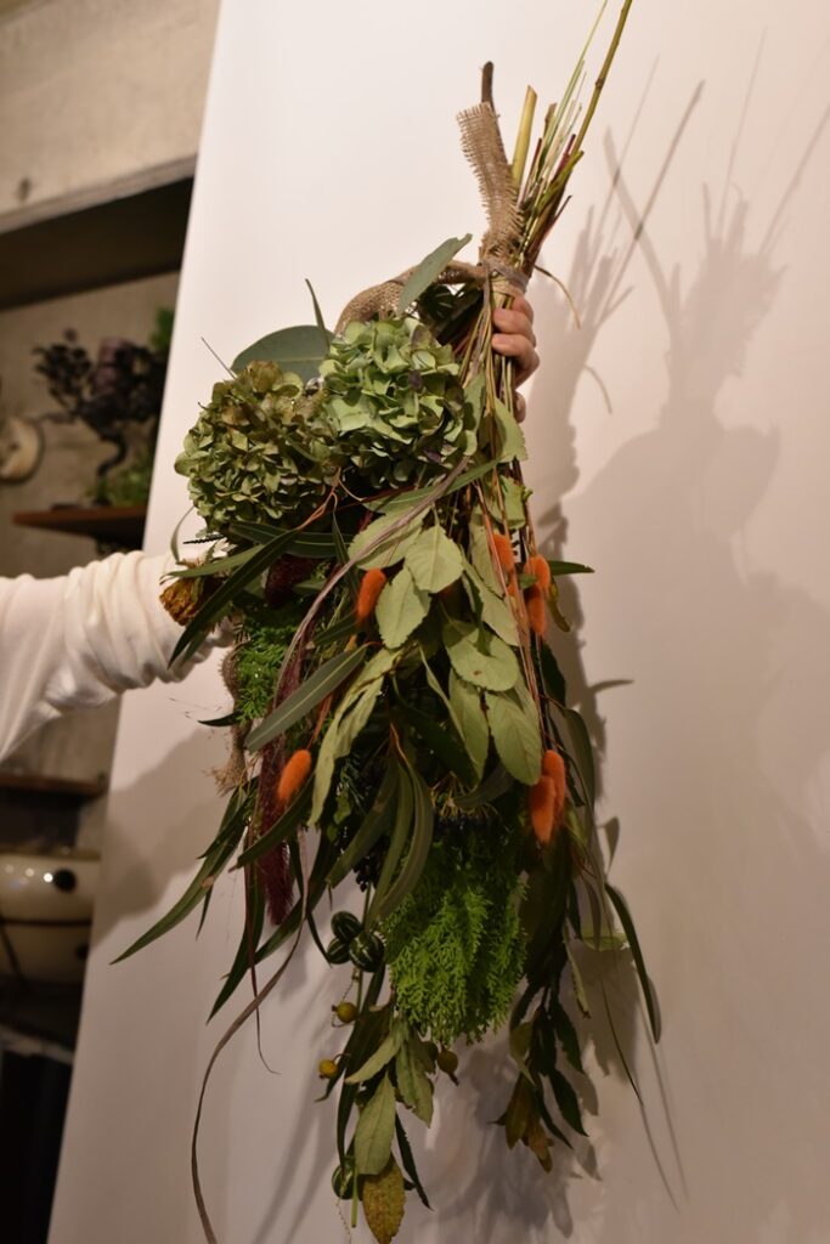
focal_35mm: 50
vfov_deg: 39.6
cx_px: 415
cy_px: 622
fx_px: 1728
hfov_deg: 27.0
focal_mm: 50
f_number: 4
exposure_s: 1/125
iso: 2000
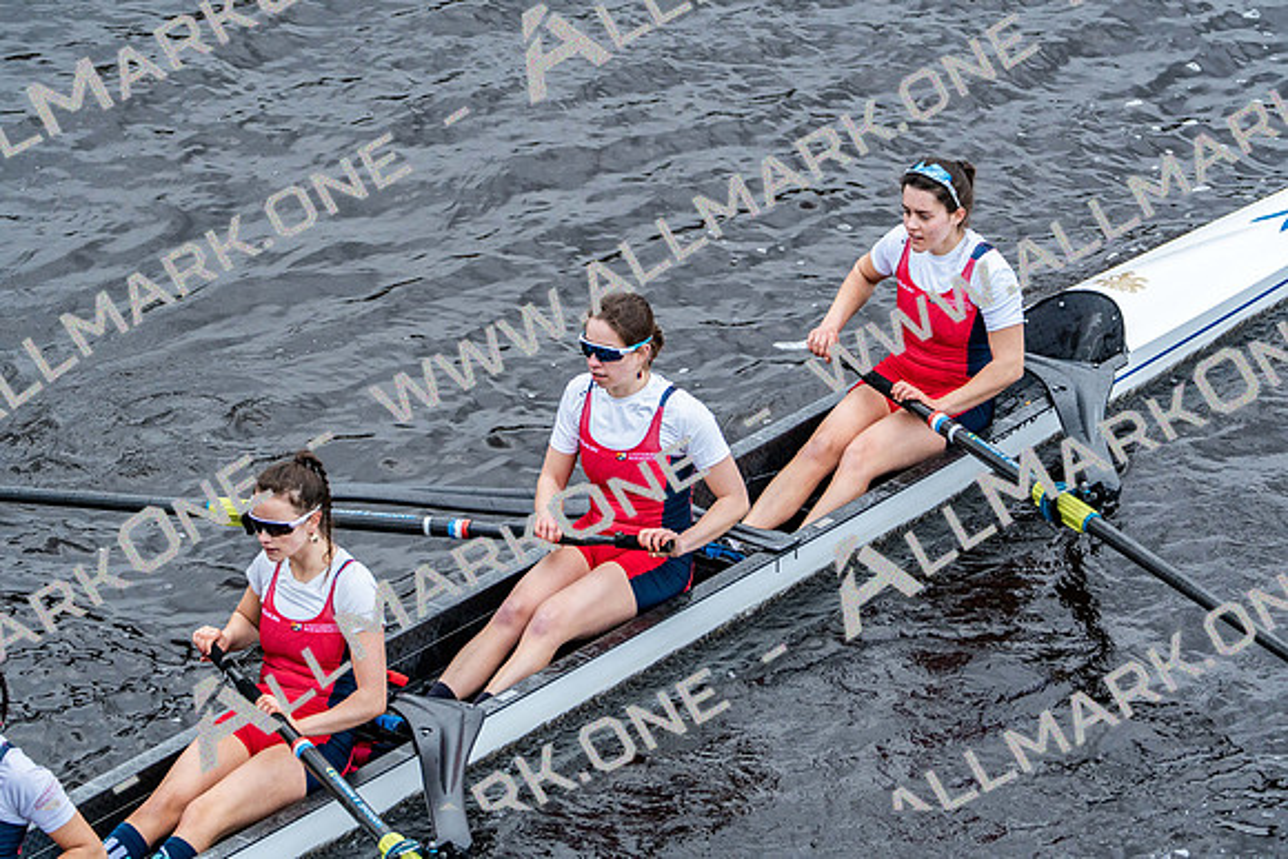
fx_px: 11165
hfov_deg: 6.6
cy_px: 430
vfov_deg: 4.4
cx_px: 644
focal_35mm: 312
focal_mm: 312
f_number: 6.3
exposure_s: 1/1250
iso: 2000
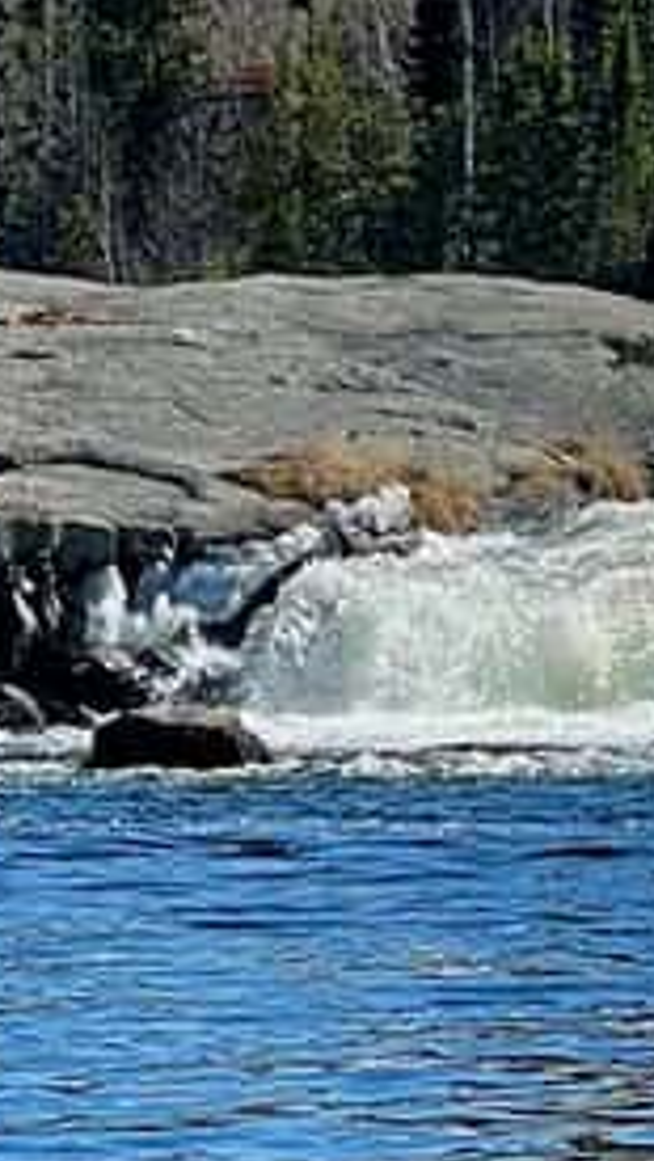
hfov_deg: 5.9
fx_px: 6341
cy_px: 291
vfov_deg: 10.4
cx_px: 899
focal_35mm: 206
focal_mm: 6
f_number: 2
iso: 25
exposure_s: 1/1410
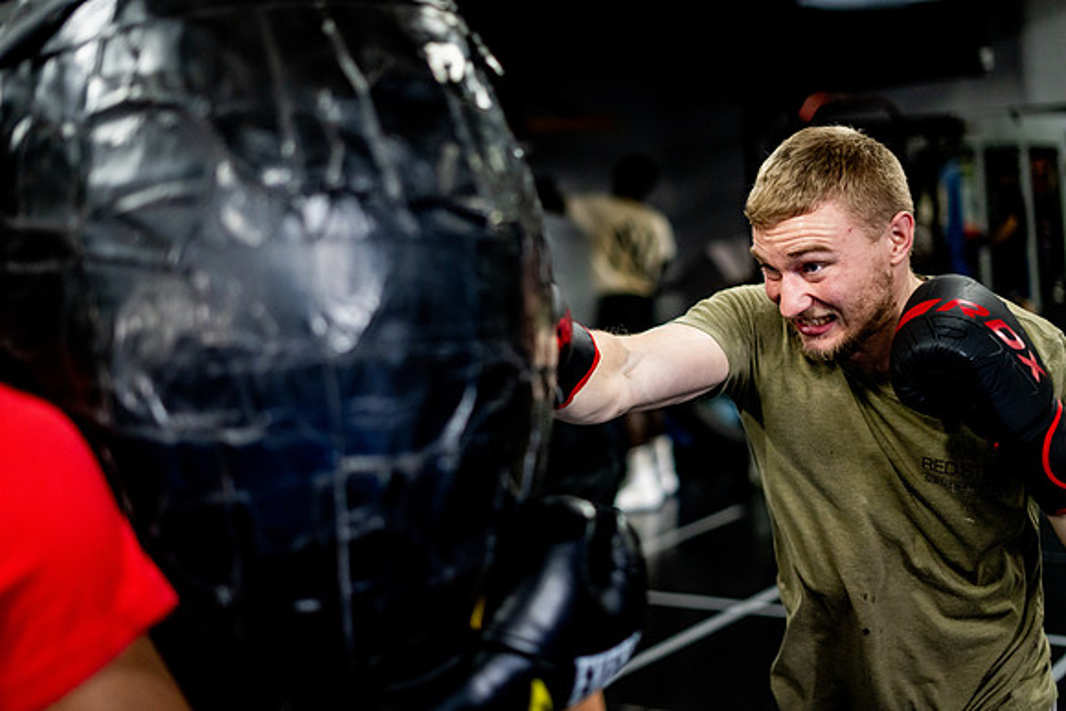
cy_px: 356
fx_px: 1481
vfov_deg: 27.0
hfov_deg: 39.6
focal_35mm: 50
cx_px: 533
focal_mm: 50
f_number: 1.8
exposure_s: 1/500
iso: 4000
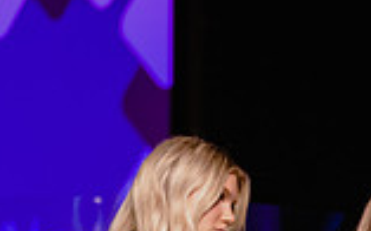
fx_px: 2224
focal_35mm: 220
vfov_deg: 5.8
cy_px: 526
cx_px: 529
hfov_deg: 9.3
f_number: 1.2
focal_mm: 50
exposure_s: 1/320
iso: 640
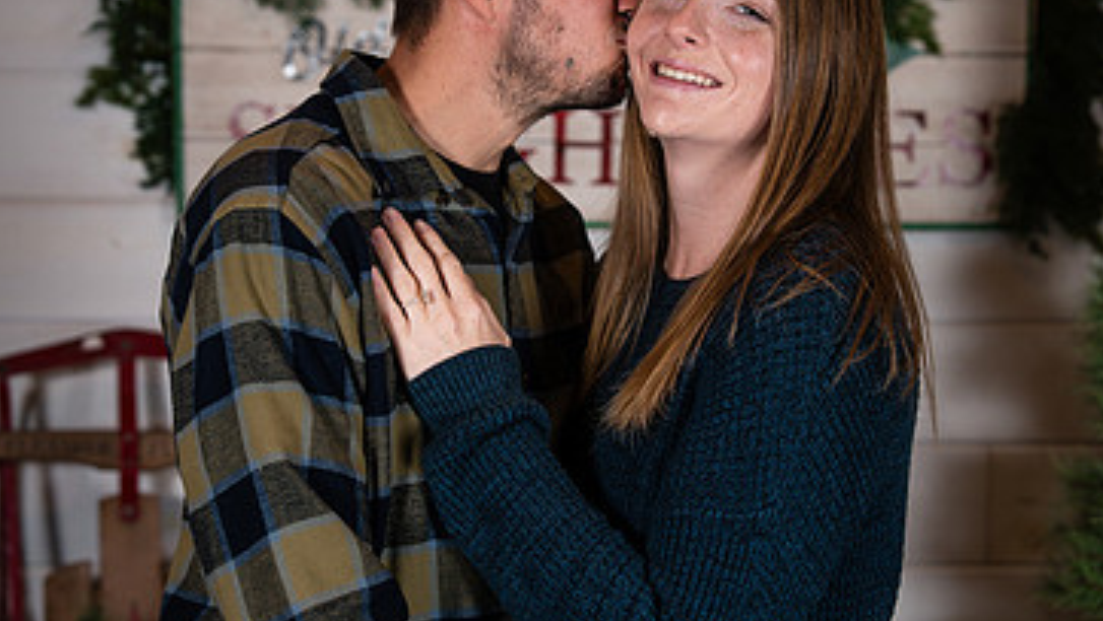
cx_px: 664
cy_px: 279
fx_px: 2604
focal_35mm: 89
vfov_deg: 13.6
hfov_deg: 23.9
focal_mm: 53
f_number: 3.2
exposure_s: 1/250
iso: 250
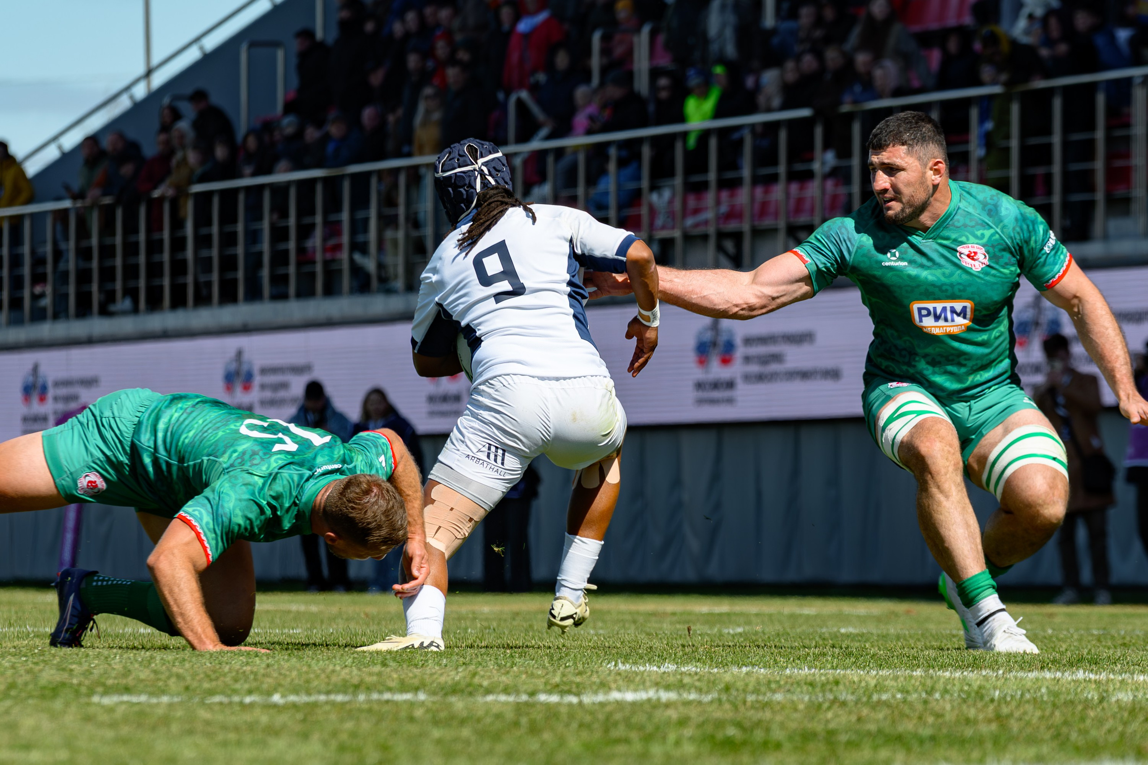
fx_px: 11087
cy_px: 436
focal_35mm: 348
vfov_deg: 4.0
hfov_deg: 5.9
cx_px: 682
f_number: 5.6
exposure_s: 1/1000
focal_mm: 175
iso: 100
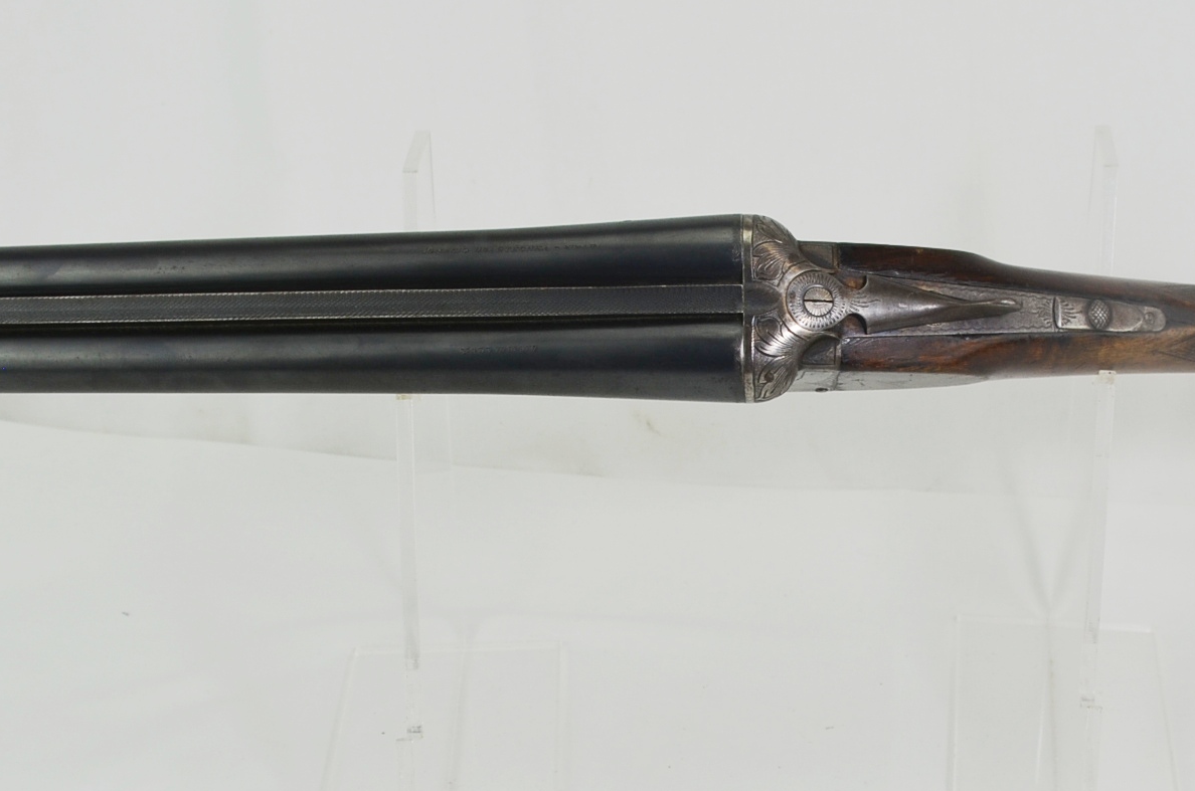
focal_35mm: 56
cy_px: 442
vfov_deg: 24.1
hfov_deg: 35.2
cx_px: 836
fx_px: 1855
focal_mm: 18
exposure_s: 1/160
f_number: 6.3
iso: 200
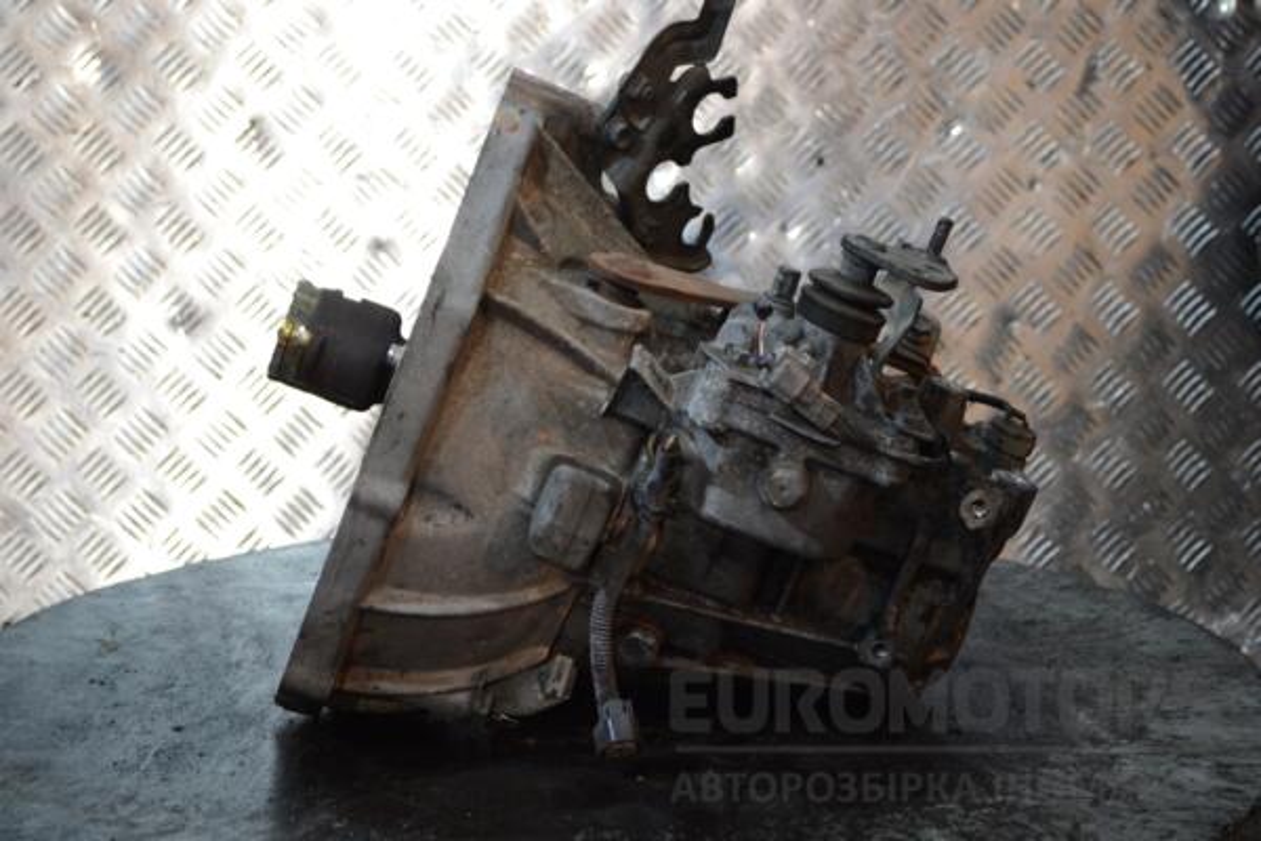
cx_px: 630
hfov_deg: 29.2
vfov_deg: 19.7
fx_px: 2417
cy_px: 420
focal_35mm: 69
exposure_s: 1/30
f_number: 5.3
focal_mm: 46
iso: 800
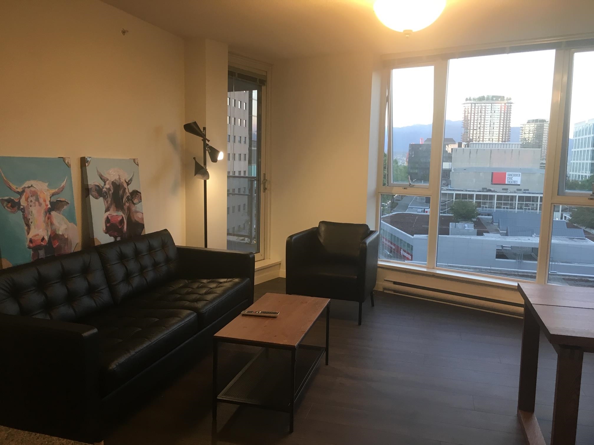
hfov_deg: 61.7
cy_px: 222
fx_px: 498
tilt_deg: -7.2
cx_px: 297
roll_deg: -1.5
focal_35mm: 29
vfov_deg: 48.2
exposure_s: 1/30
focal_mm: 4.15
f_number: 2.2
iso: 64
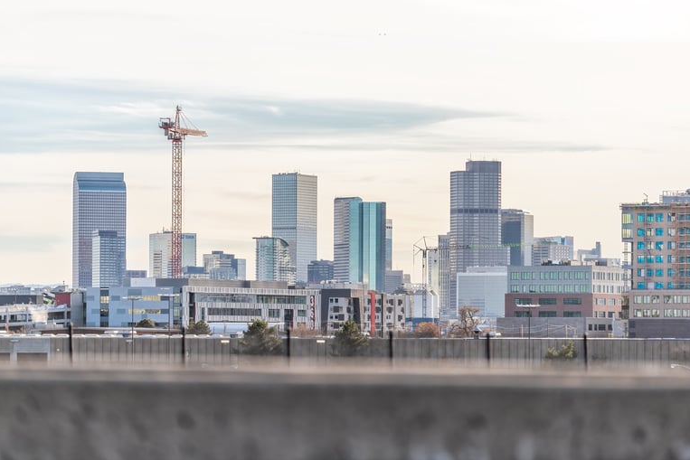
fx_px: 2895
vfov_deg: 9.1
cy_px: 230
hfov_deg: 13.6
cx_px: 345
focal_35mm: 151
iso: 72
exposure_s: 1/2000
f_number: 2.8
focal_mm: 150
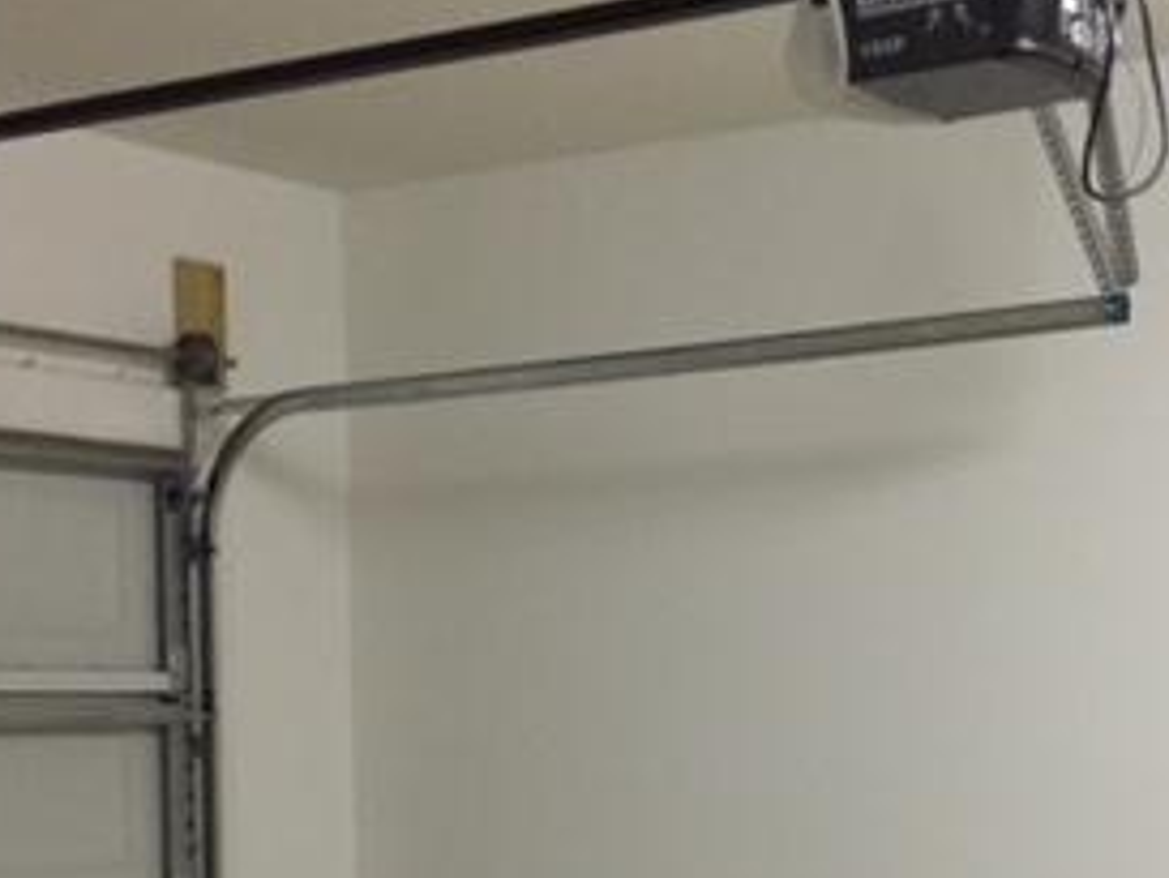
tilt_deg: -4.1
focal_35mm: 68
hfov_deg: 28.3
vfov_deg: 21.0
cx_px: 831
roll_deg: +0.3
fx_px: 2297
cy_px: 861
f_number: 2.2
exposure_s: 1/30
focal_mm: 4.15
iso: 200
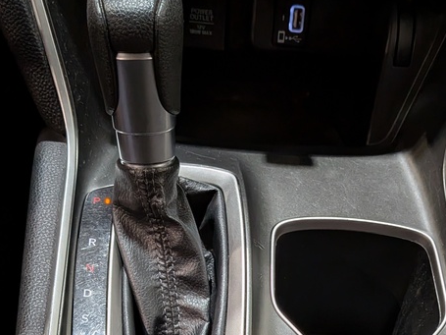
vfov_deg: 25.3
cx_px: 261
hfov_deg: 35.5
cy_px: 359
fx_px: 696
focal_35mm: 54
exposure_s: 1/120
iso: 55
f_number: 1.7
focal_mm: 4.53
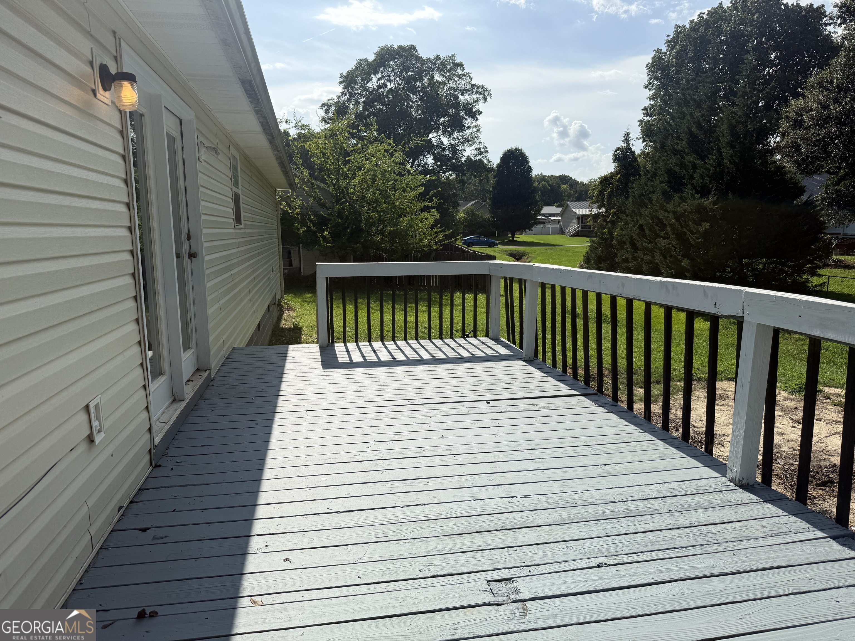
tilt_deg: -8.5
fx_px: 593
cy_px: 320
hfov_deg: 71.6
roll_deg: +0.8
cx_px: 428
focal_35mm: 24
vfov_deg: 56.8
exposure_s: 1/8130
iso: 80
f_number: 1.78
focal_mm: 6.76
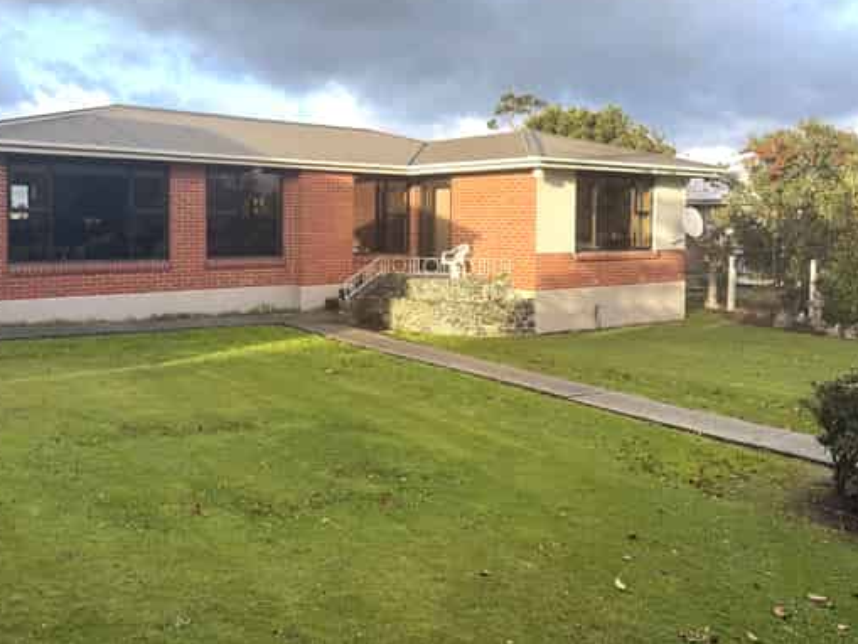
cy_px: 230
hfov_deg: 58.3
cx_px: 394
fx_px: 769
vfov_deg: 45.0
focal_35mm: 31
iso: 80
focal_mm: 6.76
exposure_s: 1/702
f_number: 1.78
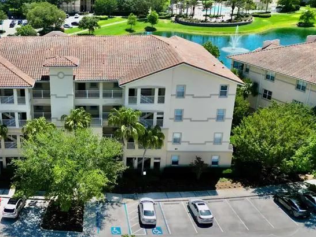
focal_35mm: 45
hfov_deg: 40.7
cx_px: 73
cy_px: 122
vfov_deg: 32.2
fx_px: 411
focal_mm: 6.72
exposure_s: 1/5000
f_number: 1.7
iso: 110
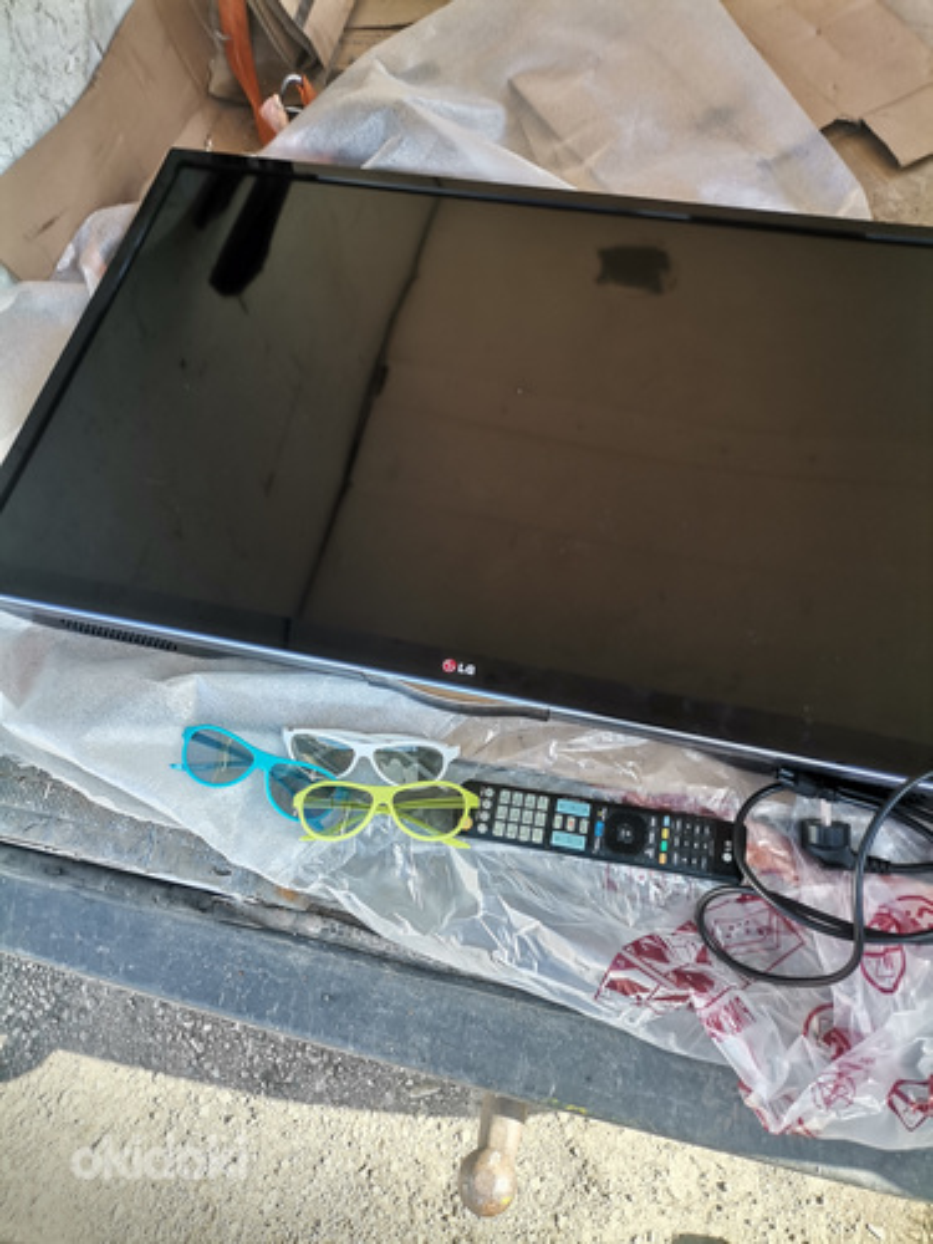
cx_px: 466
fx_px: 934
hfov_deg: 53.1
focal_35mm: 26
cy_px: 622
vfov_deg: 67.3
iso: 50
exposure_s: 1/227
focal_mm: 4.75
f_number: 1.8
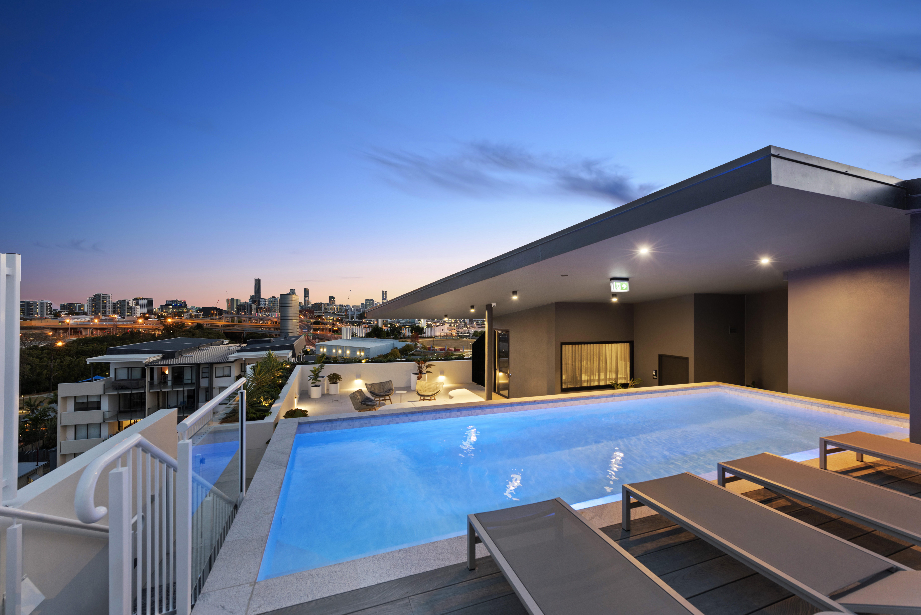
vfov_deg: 81.2
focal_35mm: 14
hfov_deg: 104.2
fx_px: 358
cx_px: 460
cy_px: 308
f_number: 6.3
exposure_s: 3
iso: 250
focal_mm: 14
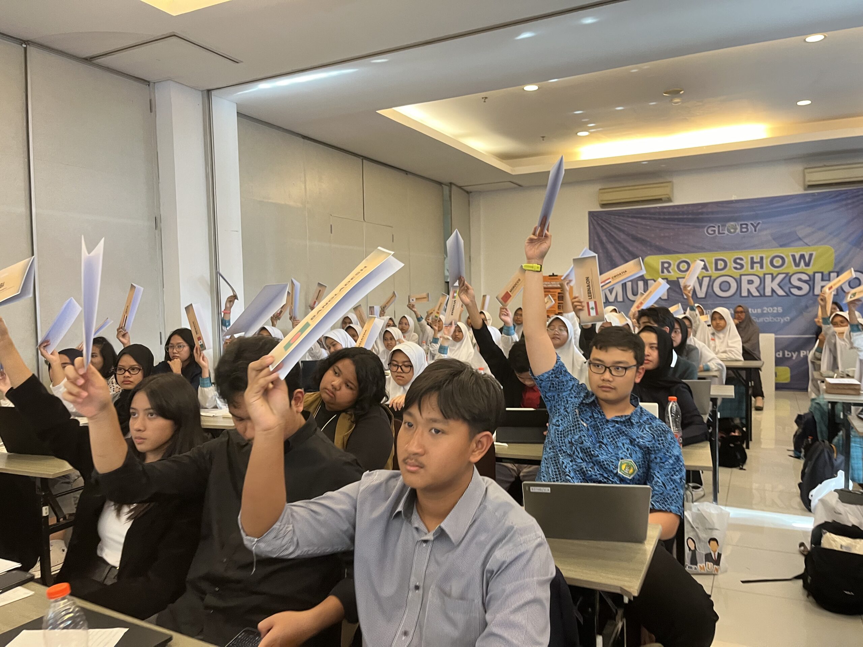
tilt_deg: -0.8
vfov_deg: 53.1
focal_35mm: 26
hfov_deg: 67.3
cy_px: 324
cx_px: 432
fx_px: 648
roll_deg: +1.1
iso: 250
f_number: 1.6
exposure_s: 1/50
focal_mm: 5.1
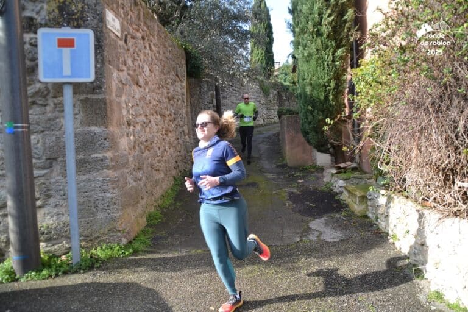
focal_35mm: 27
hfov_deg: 67.4
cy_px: 156
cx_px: 234
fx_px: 351
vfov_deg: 47.9
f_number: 3.5
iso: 400
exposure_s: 1/800
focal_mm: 18
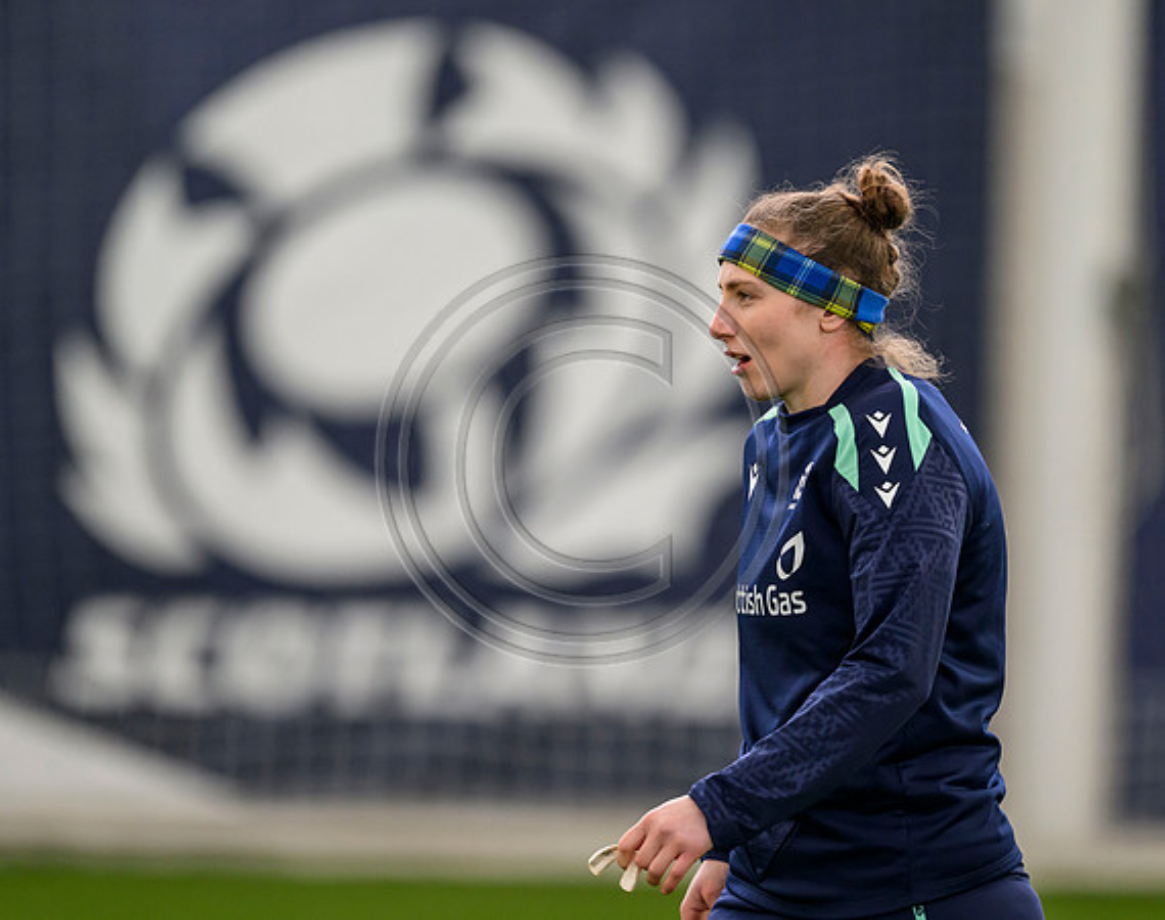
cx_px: 718
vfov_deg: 3.3
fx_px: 16063
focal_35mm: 468
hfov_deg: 4.2
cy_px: 443
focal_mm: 400
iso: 3200
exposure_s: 1/1250
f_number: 2.8
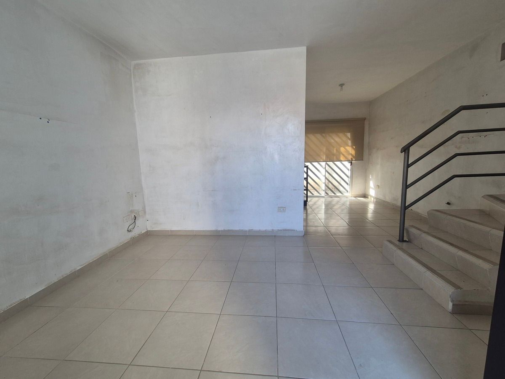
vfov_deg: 89.9
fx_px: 190
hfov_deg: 106.2
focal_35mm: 13
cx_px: 252
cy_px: 190
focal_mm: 2.2
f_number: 2.2
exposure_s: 1/120
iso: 100
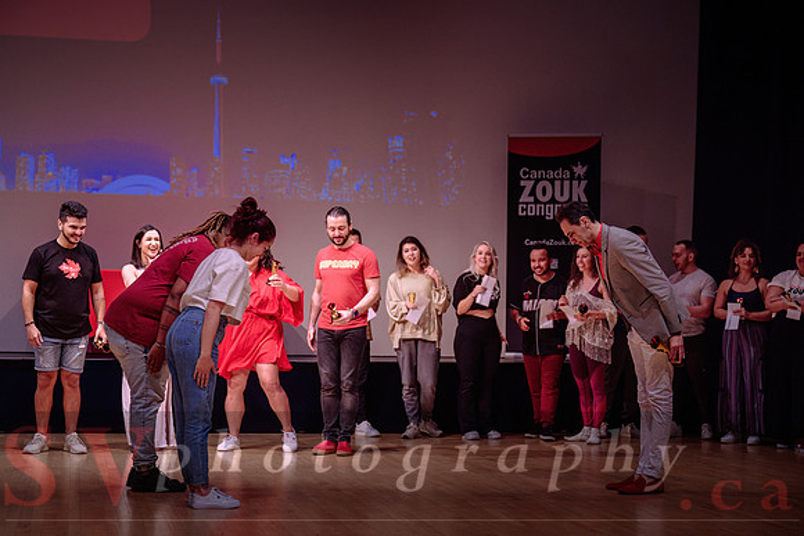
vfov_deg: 21.7
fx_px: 1399
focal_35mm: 63
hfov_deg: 32.0
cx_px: 370
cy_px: 289
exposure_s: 1/320
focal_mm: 58
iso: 1000
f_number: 3.2
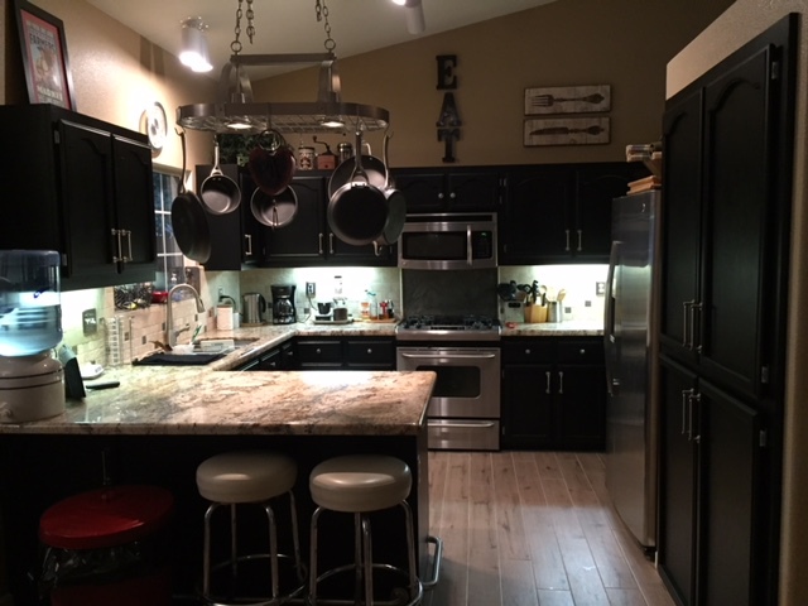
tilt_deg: -4.6
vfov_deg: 48.2
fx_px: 677
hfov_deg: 61.7
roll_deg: -0.4
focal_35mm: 29
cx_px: 404
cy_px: 303
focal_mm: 4.15
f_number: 2.2
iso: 250
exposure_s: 1/24
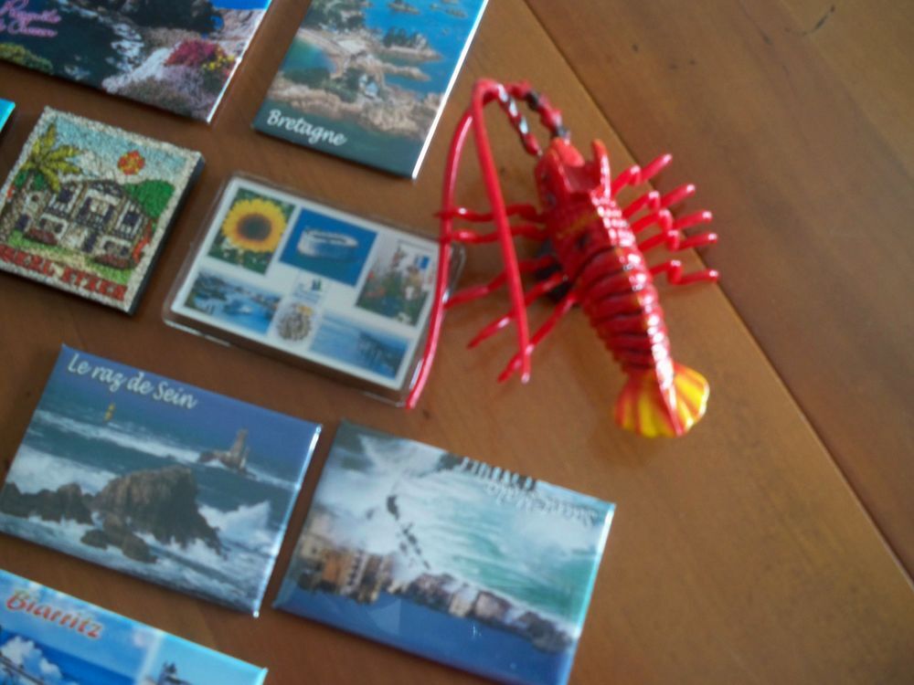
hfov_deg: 52.6
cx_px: 457
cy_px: 342
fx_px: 924
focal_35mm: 35
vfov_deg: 40.7
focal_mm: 6.3
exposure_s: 1/30
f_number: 3.1
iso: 250
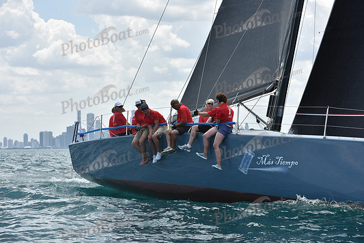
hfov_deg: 26.0
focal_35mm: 78
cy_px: 122
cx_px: 182
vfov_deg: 17.5
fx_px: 789
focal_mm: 78
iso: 250
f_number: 6.3
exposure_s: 1/1250
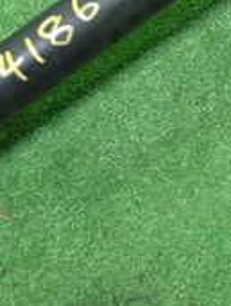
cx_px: 179
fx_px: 1117
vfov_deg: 15.2
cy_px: -29
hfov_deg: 11.8
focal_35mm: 126
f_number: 2.5
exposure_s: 1/40
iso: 500
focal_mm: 6.37
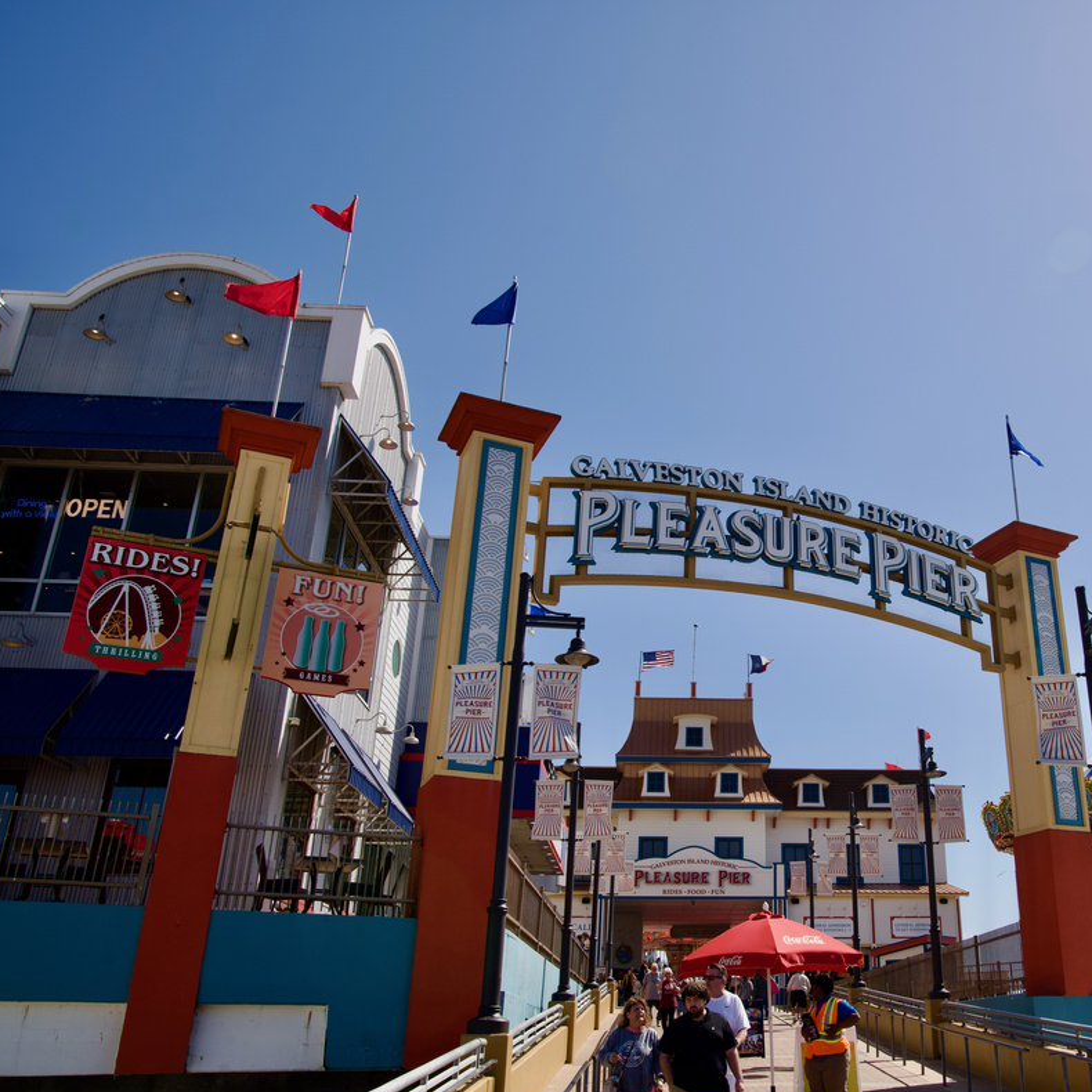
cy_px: 552
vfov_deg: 52.5
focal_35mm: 31
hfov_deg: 51.0
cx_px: 774
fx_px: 1106
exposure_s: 1/250
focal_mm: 24
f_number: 10
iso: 100
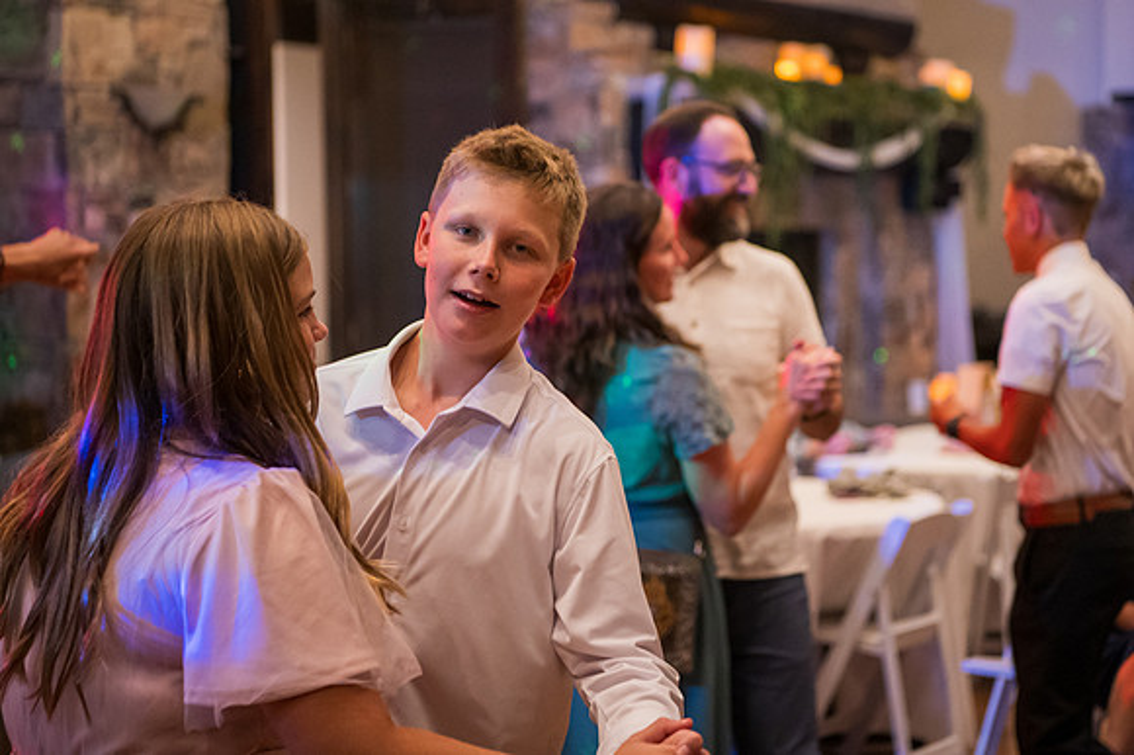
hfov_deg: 23.0
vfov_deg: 15.4
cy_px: 304
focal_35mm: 88
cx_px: 678
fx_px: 2783
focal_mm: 70
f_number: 2.8
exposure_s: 1/200
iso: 6400
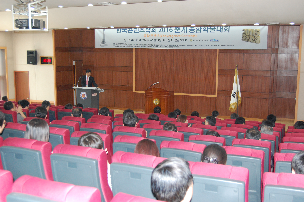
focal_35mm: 39
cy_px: 101
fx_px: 329
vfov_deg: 34.1
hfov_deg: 49.6
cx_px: 152
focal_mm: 26
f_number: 4.2
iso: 1250
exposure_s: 1/60
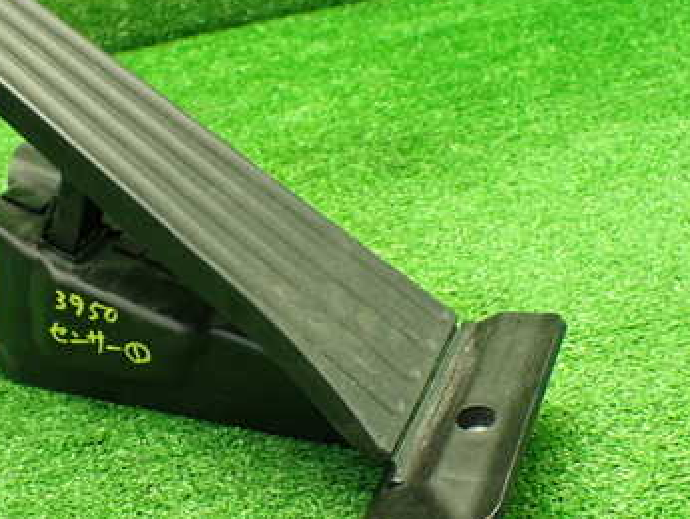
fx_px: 1037
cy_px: 293
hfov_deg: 36.1
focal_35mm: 52
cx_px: 191
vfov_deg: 28.0
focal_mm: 5.4
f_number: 2.3
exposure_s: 1/80
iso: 800
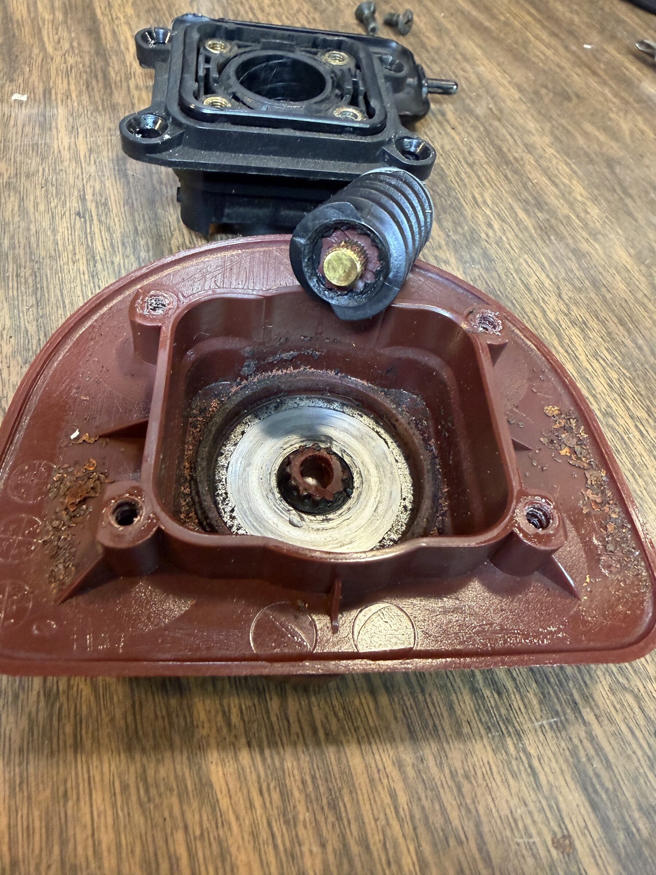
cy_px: 438
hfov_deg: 56.8
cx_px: 328
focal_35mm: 24
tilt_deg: -52.8
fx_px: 606
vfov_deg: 71.6
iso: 400
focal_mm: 2.22
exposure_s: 1/60
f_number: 2.2
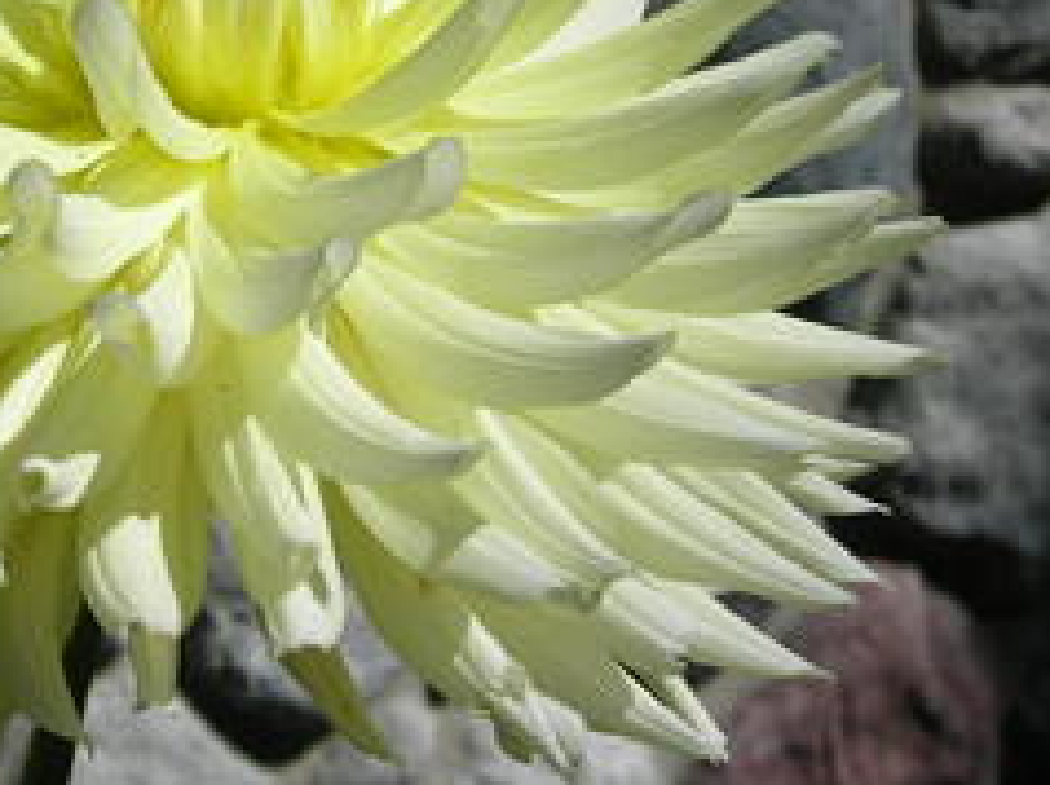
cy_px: 190
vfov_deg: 16.8
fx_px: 2636
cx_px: 154
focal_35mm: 87
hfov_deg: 22.1
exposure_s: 1/400
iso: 50
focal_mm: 7.8
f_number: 6.9
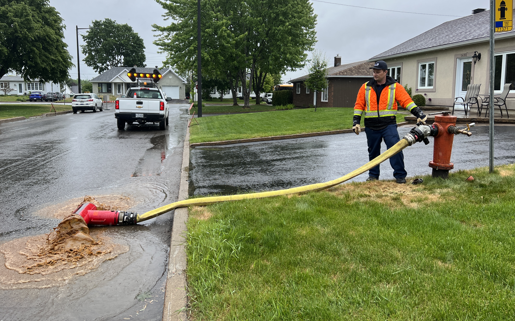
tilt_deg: -5.8
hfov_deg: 66.5
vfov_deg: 44.4
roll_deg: +0.0
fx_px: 393
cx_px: 256
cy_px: 133
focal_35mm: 28
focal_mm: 5.7
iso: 50
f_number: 1.5
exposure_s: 1/1311
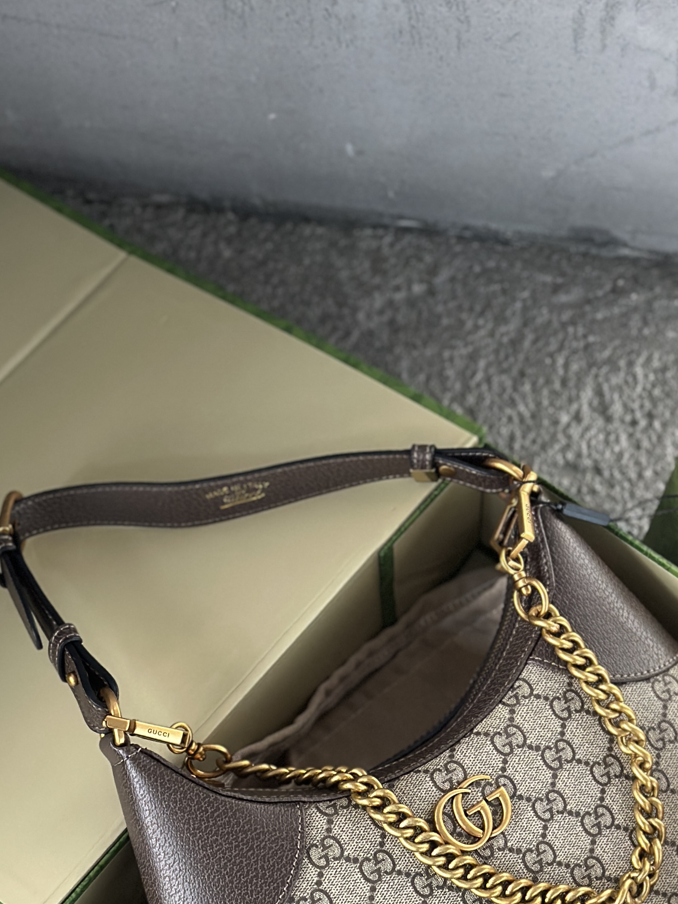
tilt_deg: -65.3
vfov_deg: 24.2
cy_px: 642
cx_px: 356
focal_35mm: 80
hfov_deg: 18.4
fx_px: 2089
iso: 400
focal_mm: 6.86
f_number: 1.78
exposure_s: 1/48
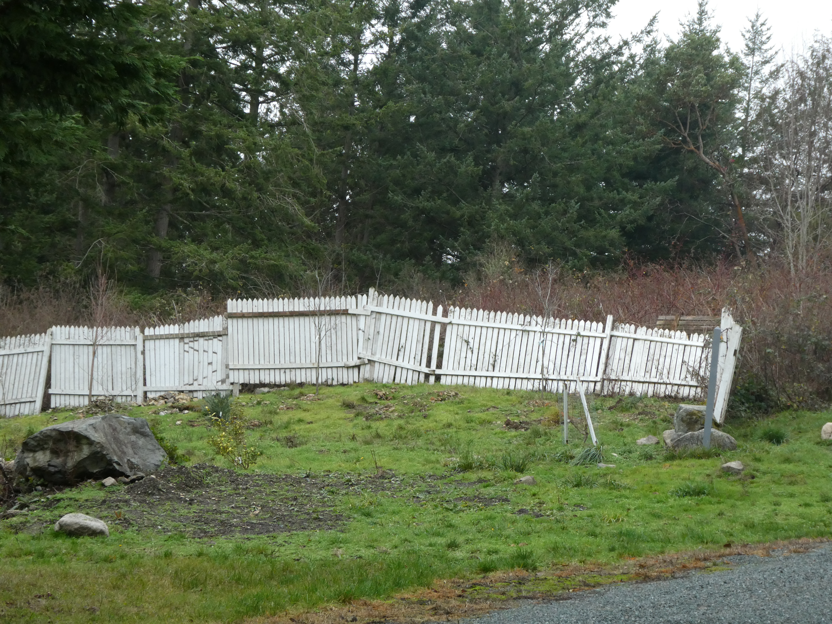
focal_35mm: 74
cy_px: 312
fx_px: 1779
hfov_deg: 26.3
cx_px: 416
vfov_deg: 19.9
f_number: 4.6
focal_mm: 13.2
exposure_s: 1/125
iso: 320
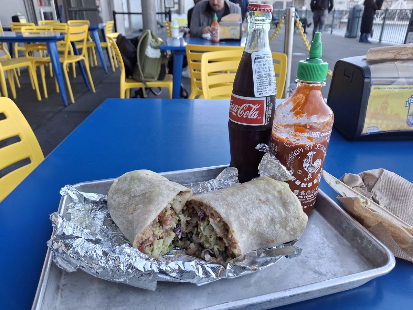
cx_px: 206
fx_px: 298
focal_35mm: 25
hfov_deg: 69.4
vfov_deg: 54.9
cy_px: 155
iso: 25
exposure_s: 1/120
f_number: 1.8
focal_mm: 4.69
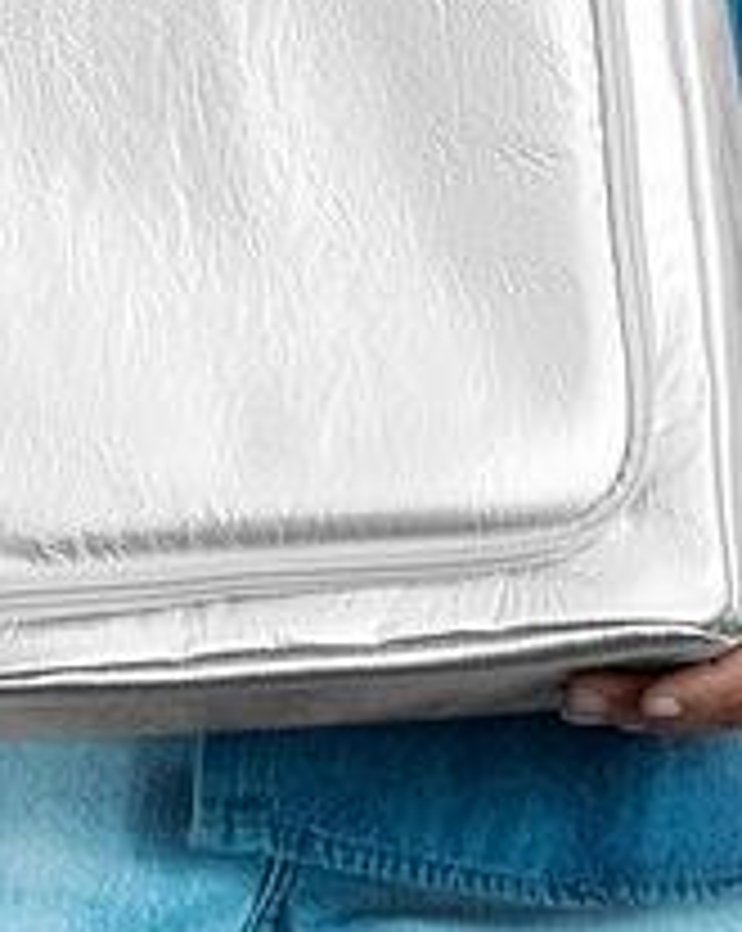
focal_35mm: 709
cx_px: 103
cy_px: -601
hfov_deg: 2.2
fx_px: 19506
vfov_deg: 2.7
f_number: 4.5
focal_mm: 180
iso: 5000
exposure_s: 1/200
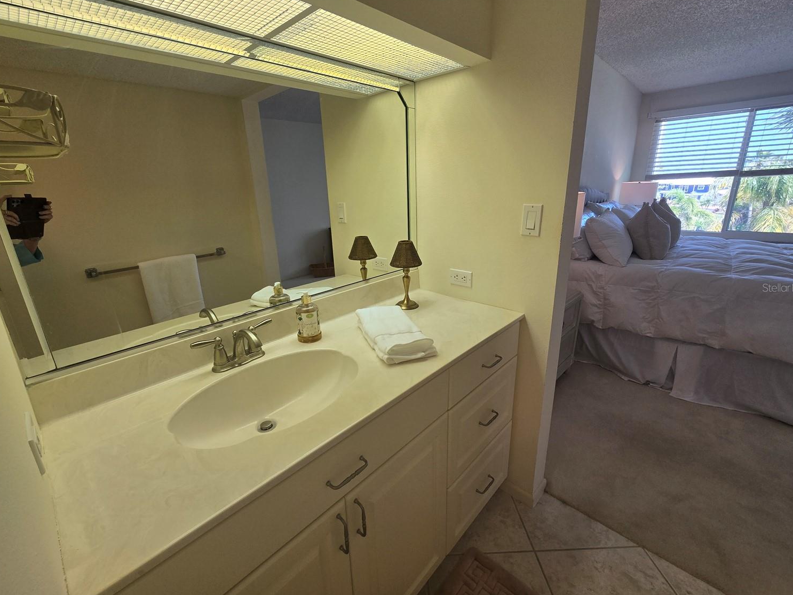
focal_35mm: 14
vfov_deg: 85.6
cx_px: 386
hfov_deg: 102.0
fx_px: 321
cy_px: 287
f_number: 2.2
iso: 50
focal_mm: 2.2
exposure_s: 1/135
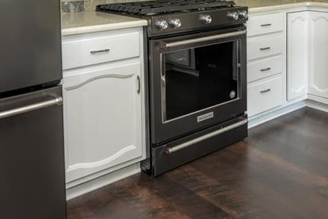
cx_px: 244
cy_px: -9
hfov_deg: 41.5
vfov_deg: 27.3
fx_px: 419
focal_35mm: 46
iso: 900
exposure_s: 1/60
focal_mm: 19
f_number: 2.8
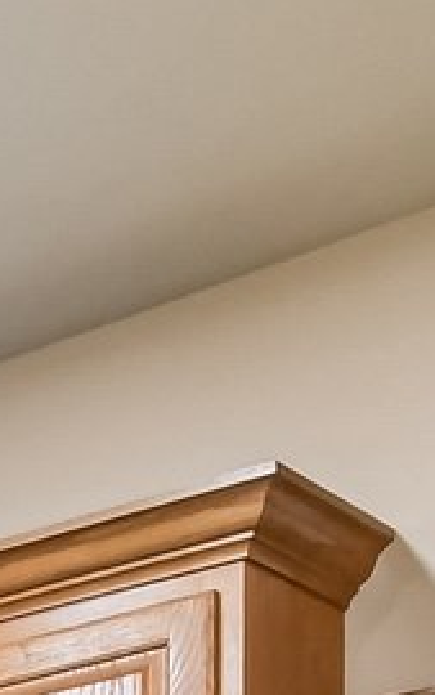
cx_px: -1125
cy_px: 1278
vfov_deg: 15.3
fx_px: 2198
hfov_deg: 8.3
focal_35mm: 116
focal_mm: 10
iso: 400
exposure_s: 1/8
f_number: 8
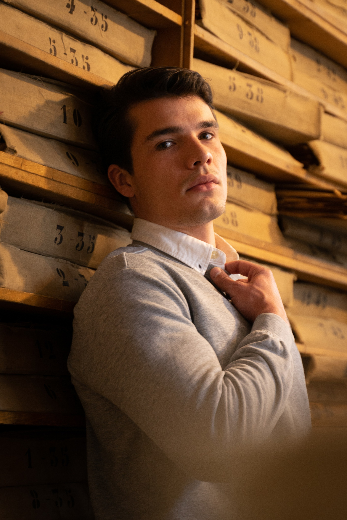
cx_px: 174
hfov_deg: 14.6
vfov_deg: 21.7
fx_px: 1359
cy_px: 260
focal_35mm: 94
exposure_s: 1/125
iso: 400
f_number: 2.8
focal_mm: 63
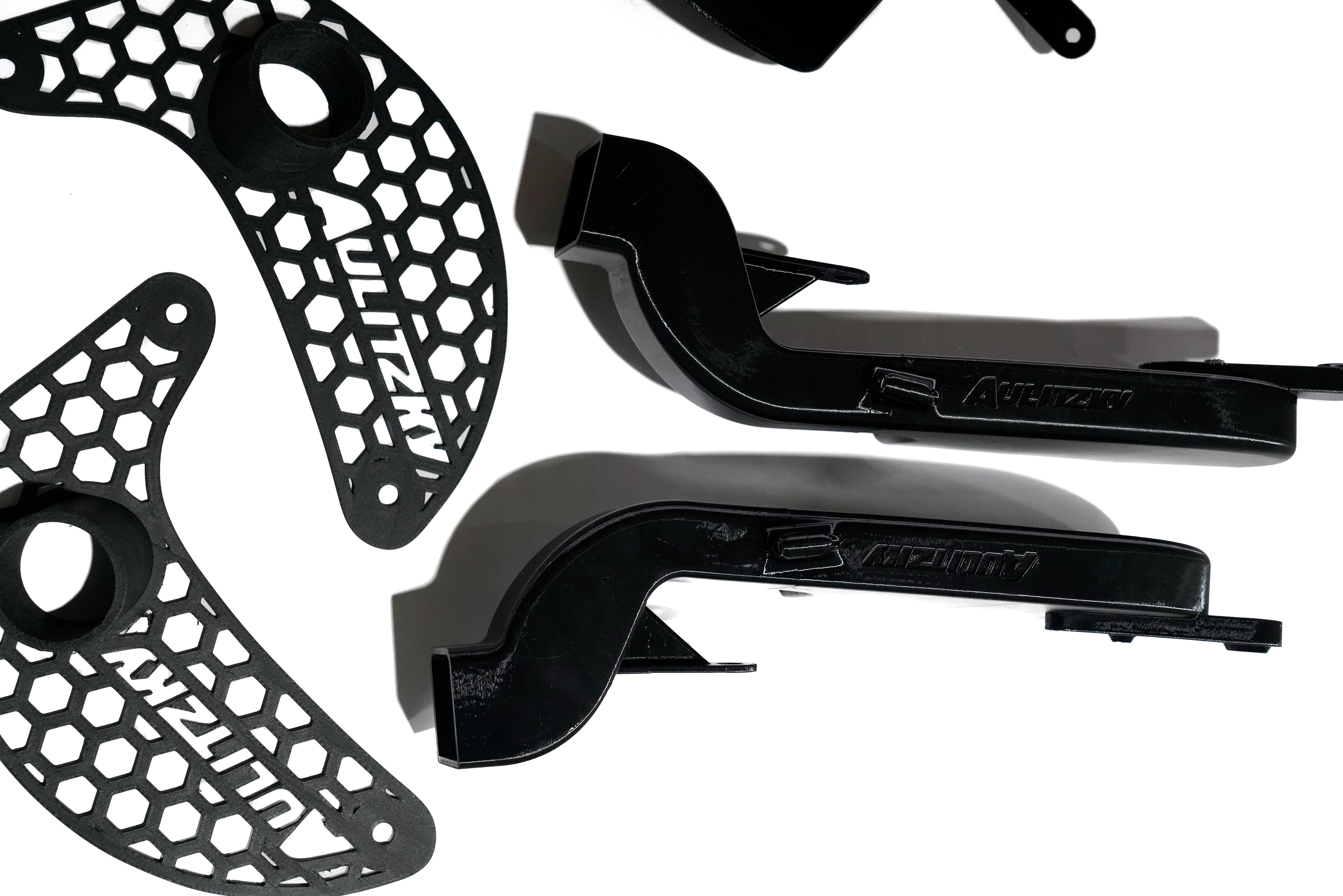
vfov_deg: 26.5
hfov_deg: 38.9
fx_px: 1903
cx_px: 672
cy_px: 448
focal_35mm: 51
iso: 4000
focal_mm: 51
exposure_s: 1/200
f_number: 7.1
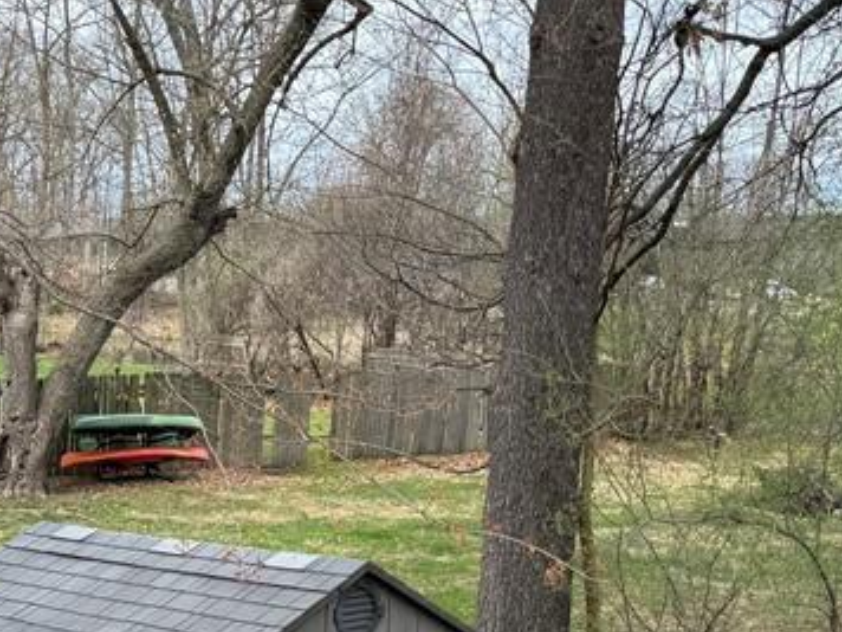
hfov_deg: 27.8
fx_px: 1678
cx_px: 229
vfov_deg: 20.6
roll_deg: -1.6
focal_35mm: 69
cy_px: 637
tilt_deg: -14.1
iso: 80
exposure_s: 1/1488
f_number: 1.78
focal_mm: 6.76
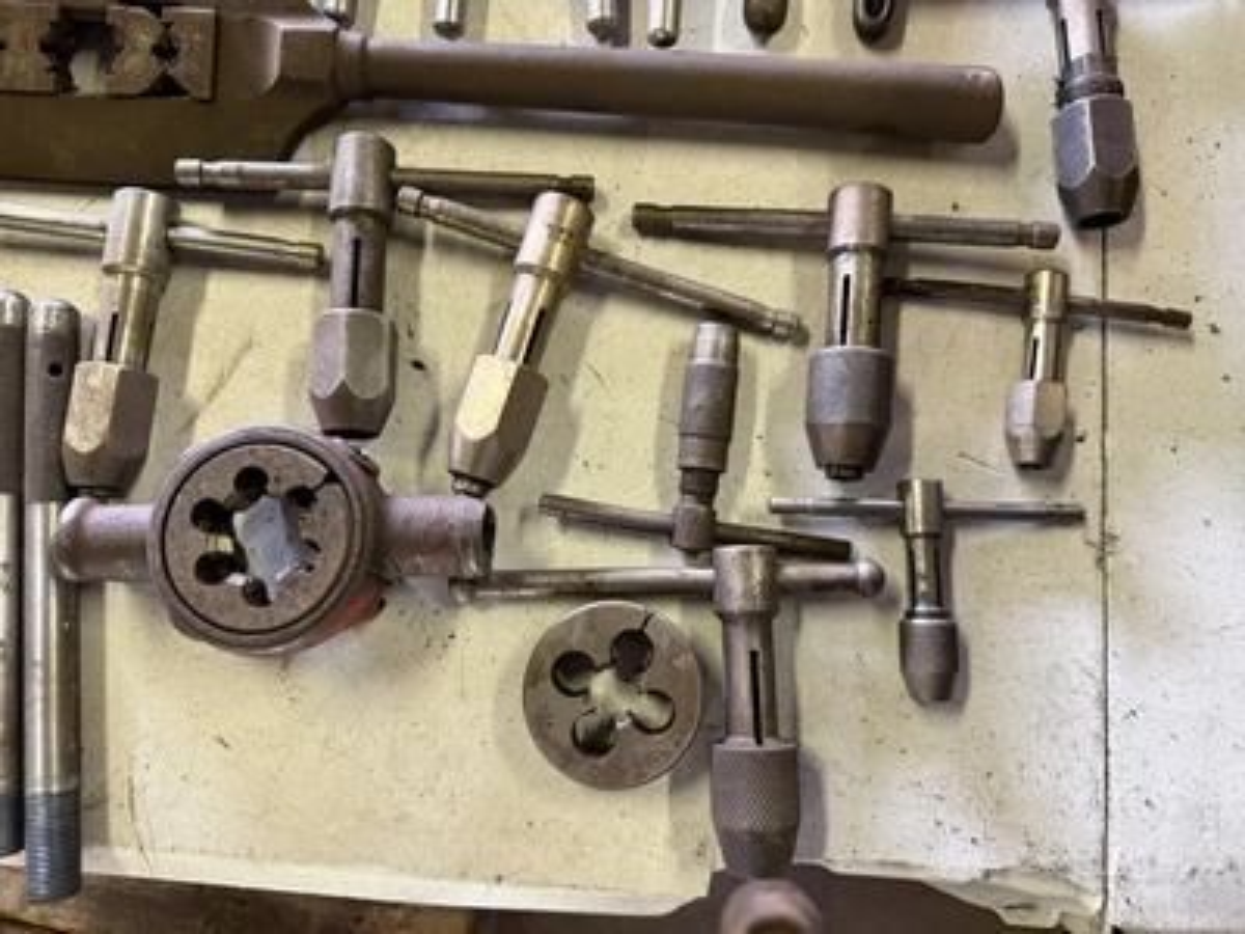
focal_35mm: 24
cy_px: 467
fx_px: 863
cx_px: 622
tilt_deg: -82.9
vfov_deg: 56.8
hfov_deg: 71.6
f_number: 1.78
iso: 400
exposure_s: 1/60
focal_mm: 6.76
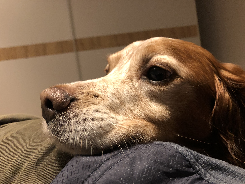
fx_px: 198
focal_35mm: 28
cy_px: 92
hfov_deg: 63.4
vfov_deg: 49.7
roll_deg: +8.5
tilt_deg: -3.1
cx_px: 122
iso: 100
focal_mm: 3.99
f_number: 1.8
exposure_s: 1/9
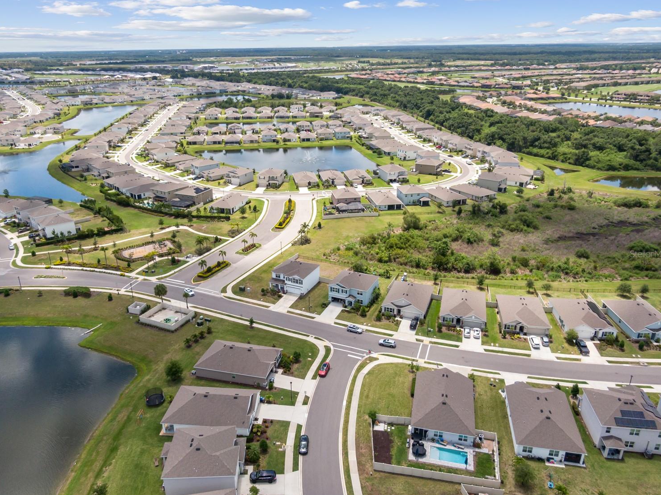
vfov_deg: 53.0
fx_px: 496
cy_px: 254
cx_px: 314
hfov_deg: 67.3
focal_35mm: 26
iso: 100
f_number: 2.8
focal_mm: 4.39
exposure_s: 1/2000
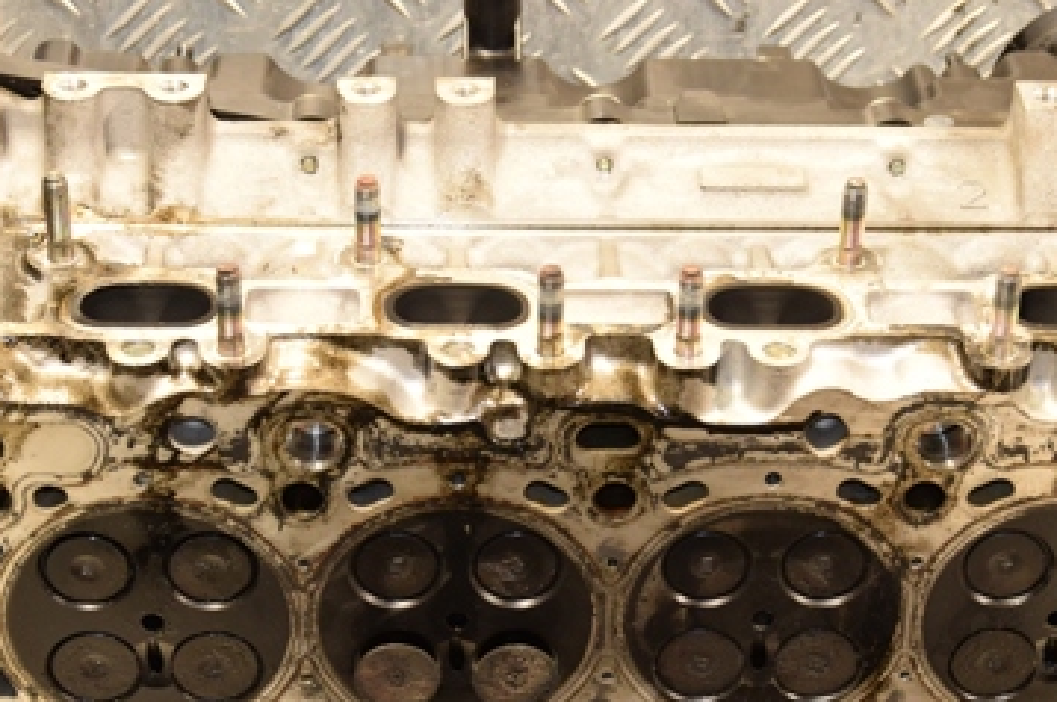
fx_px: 2992
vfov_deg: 13.4
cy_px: 439
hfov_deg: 20.0
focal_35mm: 102
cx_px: 623
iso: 800
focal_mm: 38
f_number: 5
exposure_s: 1/100
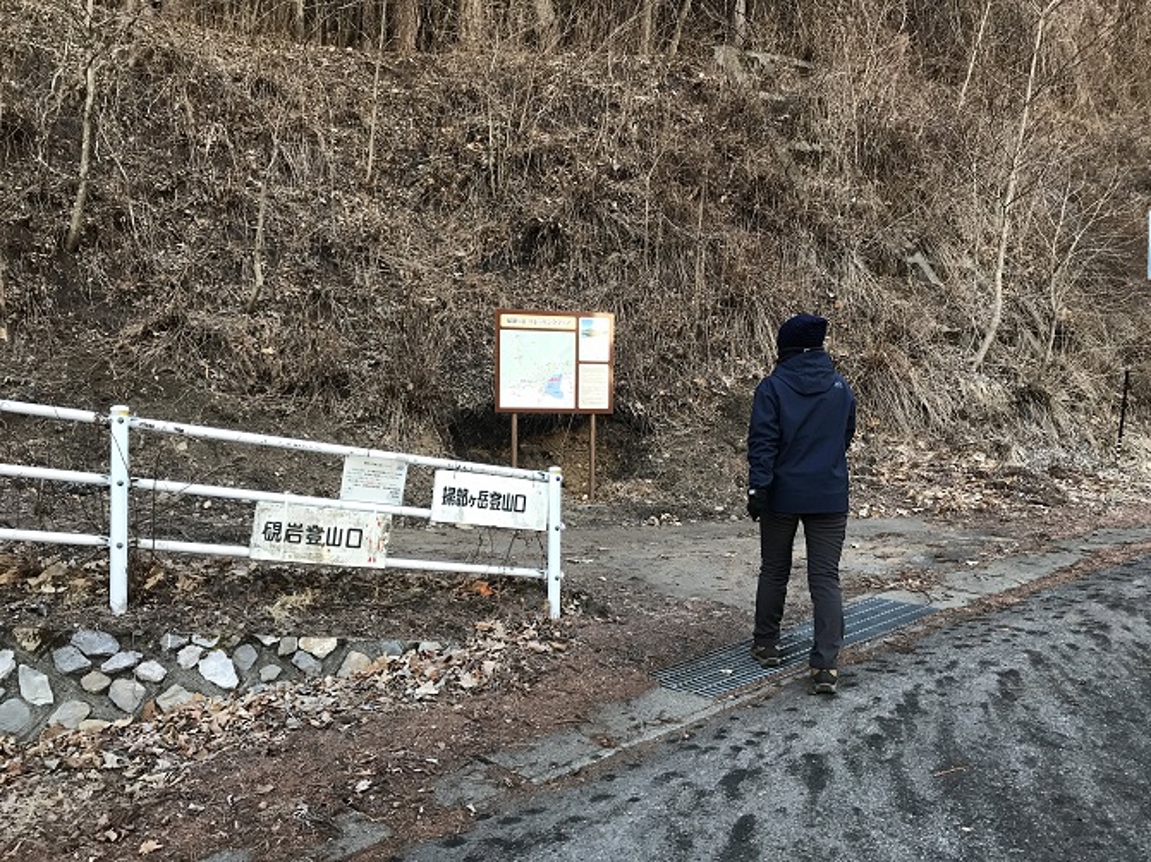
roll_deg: +0.2
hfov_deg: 63.5
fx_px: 931
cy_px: 431
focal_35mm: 28
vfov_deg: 49.7
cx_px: 576
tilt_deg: -0.7
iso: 25
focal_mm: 3.99
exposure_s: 1/40
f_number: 1.8
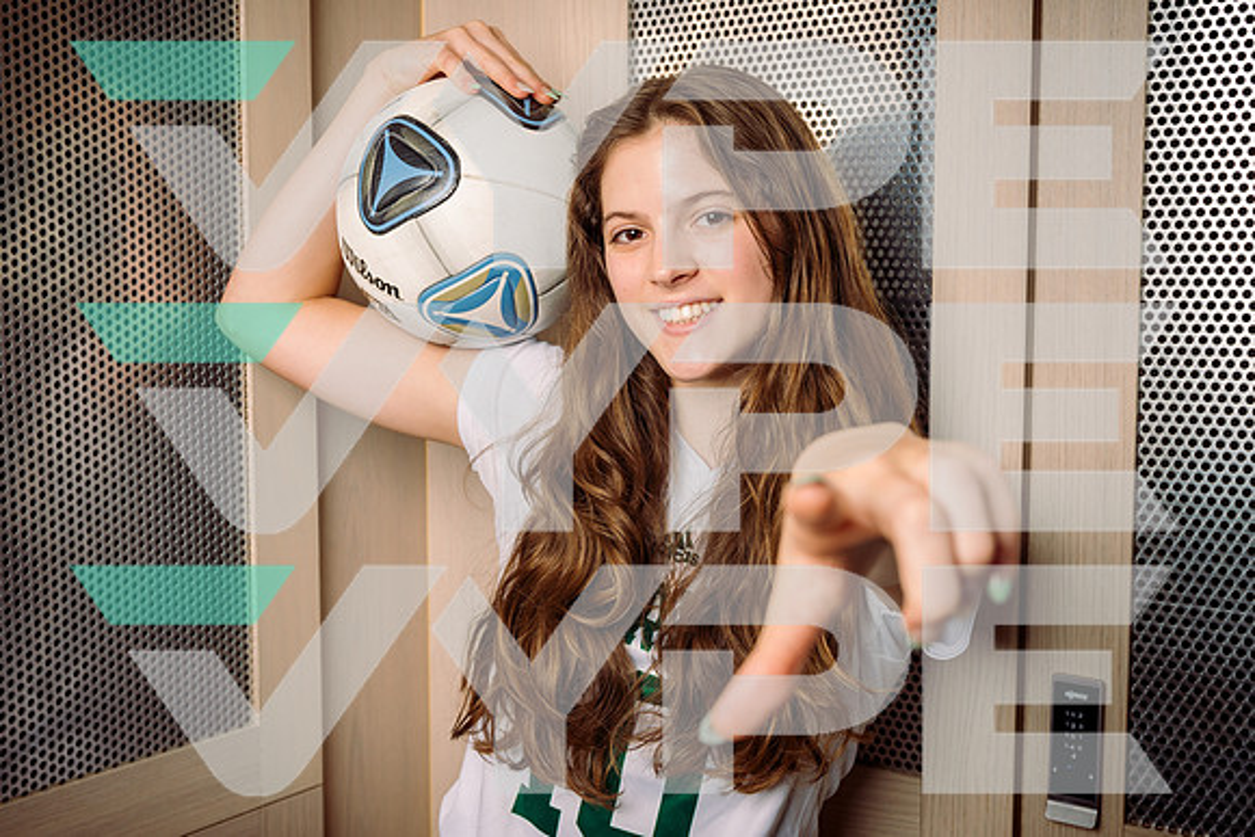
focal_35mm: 42
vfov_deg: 31.8
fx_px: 1472
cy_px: 402
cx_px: 622
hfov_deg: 46.2
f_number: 5.6
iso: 125
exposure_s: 1/250
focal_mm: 36
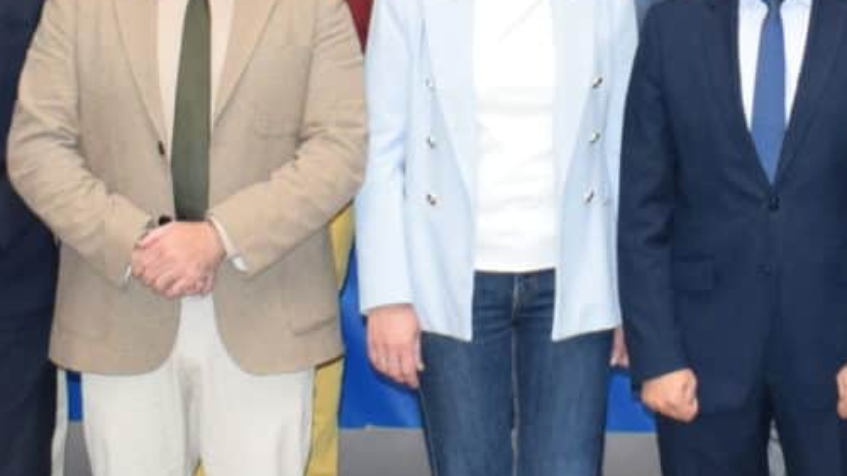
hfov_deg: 16.0
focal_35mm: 132
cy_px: -326
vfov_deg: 8.9
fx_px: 2964
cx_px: 800
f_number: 4.5
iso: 800
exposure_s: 1/80
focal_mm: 20
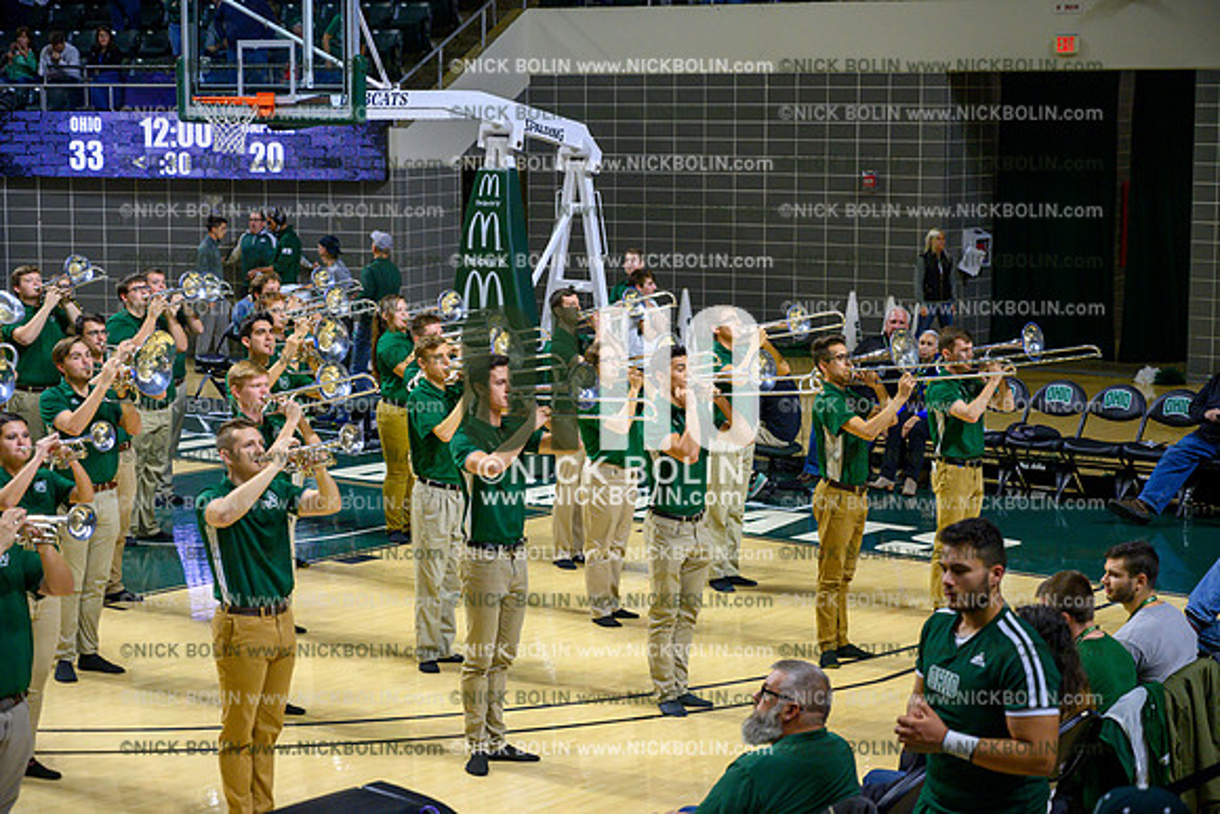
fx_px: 2373
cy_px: 407
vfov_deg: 19.5
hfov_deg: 28.8
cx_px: 610
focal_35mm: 70
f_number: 4.5
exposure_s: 1/500
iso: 3200
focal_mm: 70
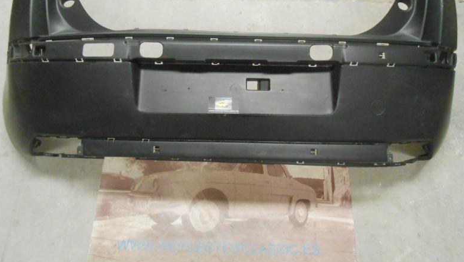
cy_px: 120
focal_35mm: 29
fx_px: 357
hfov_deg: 66.0
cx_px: 230
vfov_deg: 40.2
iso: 800
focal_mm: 4.6
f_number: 3.5
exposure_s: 1/25
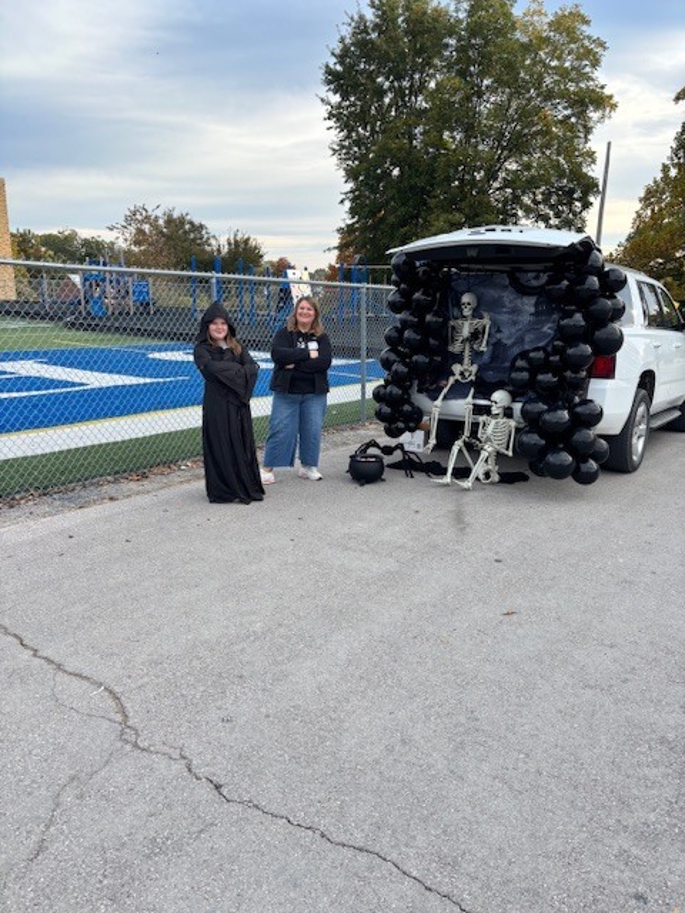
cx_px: 342
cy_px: 456
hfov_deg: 53.1
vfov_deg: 67.3
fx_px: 686
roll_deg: -1.0
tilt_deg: -14.0
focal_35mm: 26
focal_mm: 5.96
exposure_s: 1/988
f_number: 1.6
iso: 50
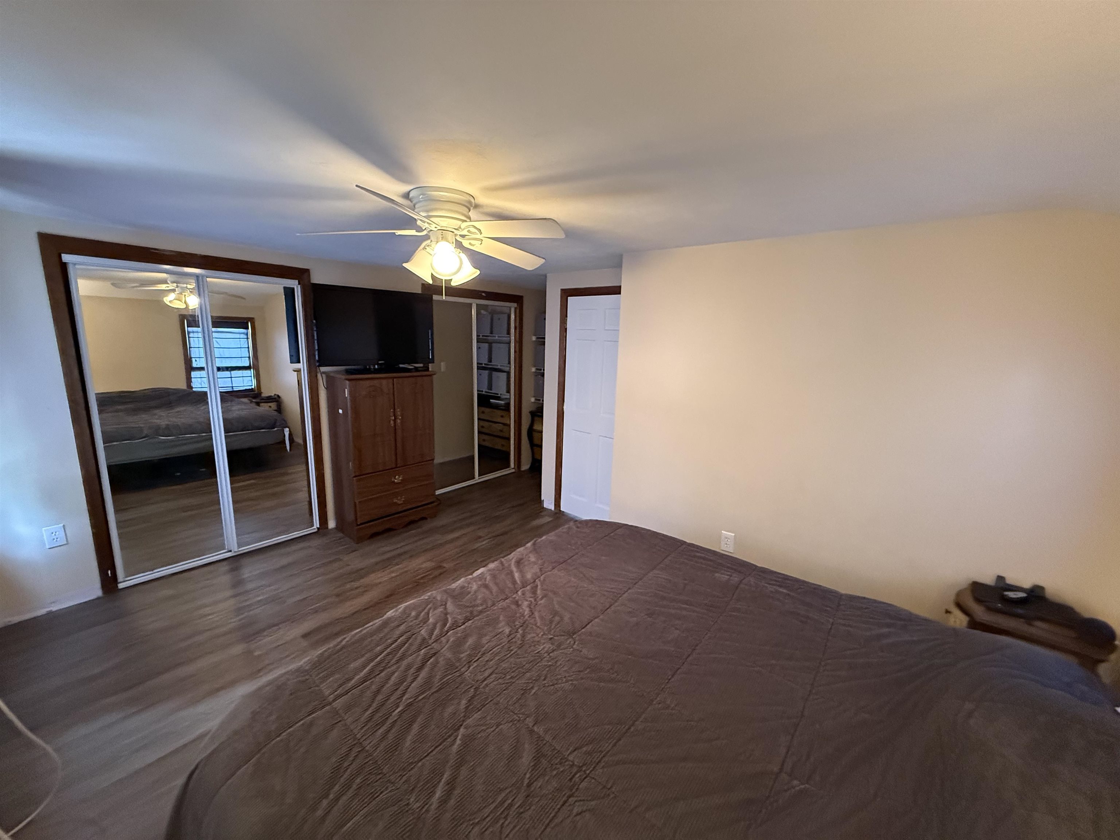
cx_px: 560
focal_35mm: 14
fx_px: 453
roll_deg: -2.0
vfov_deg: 85.7
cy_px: 420
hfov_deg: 102.1
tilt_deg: -9.5
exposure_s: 1/60
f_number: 2.2
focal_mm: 2.22
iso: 1000
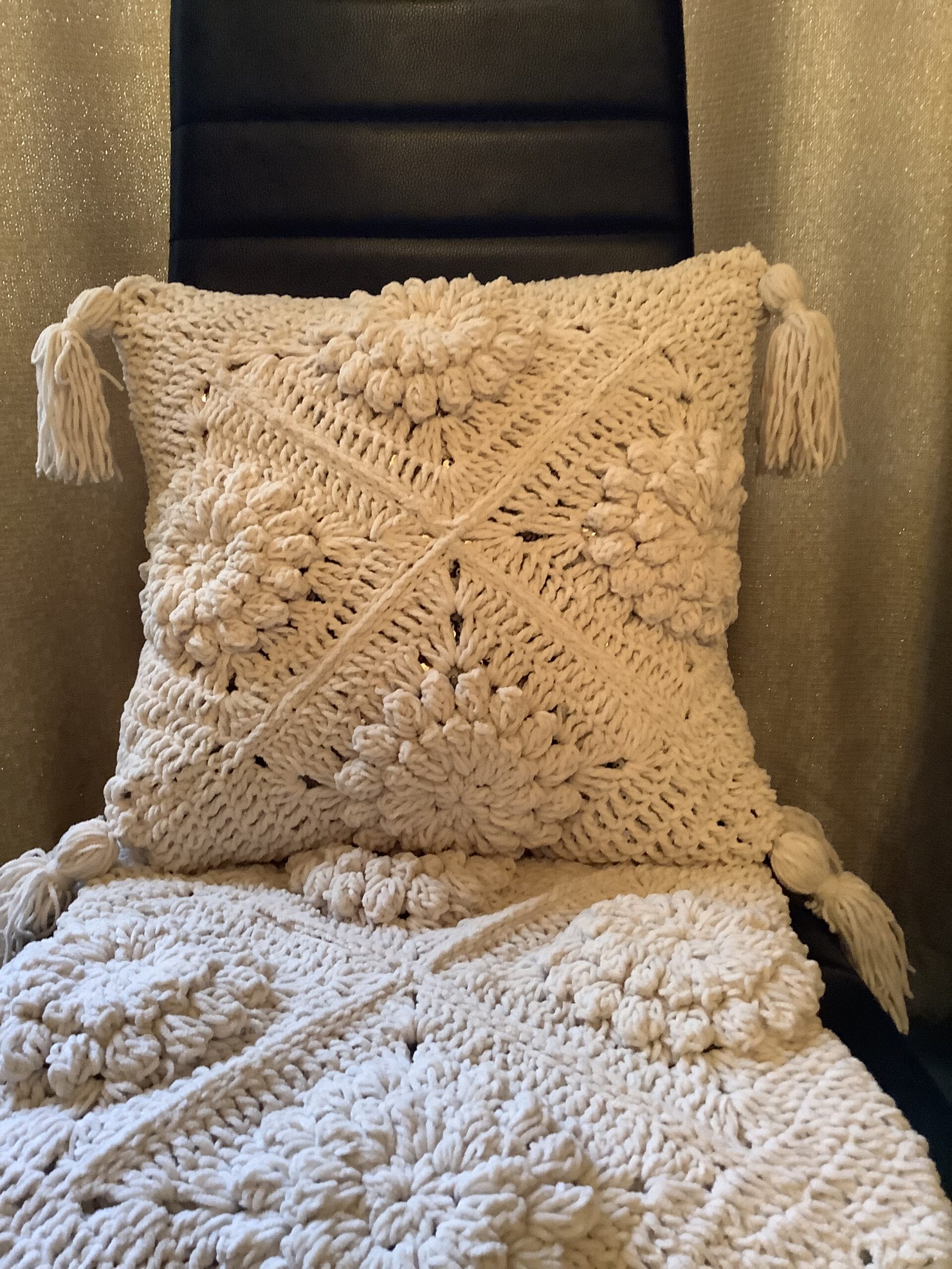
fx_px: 1137
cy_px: 634
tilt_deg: -18.3
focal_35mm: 31
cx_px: 476
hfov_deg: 45.4
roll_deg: +0.5
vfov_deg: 58.4
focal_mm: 3.3
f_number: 2.4
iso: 320
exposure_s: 1/33
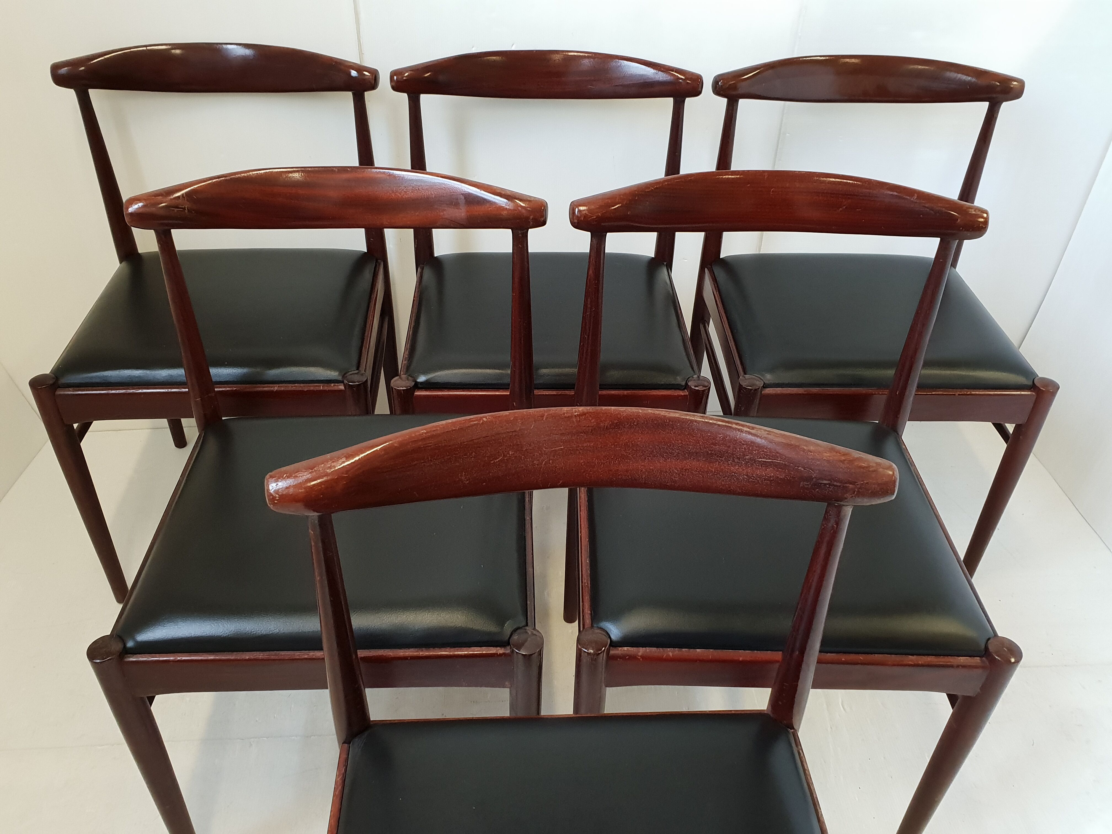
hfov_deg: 67.3
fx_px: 835
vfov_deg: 53.1
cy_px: 417
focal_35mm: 26
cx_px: 556
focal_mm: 4.3
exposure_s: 1/50
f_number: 2.4
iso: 320
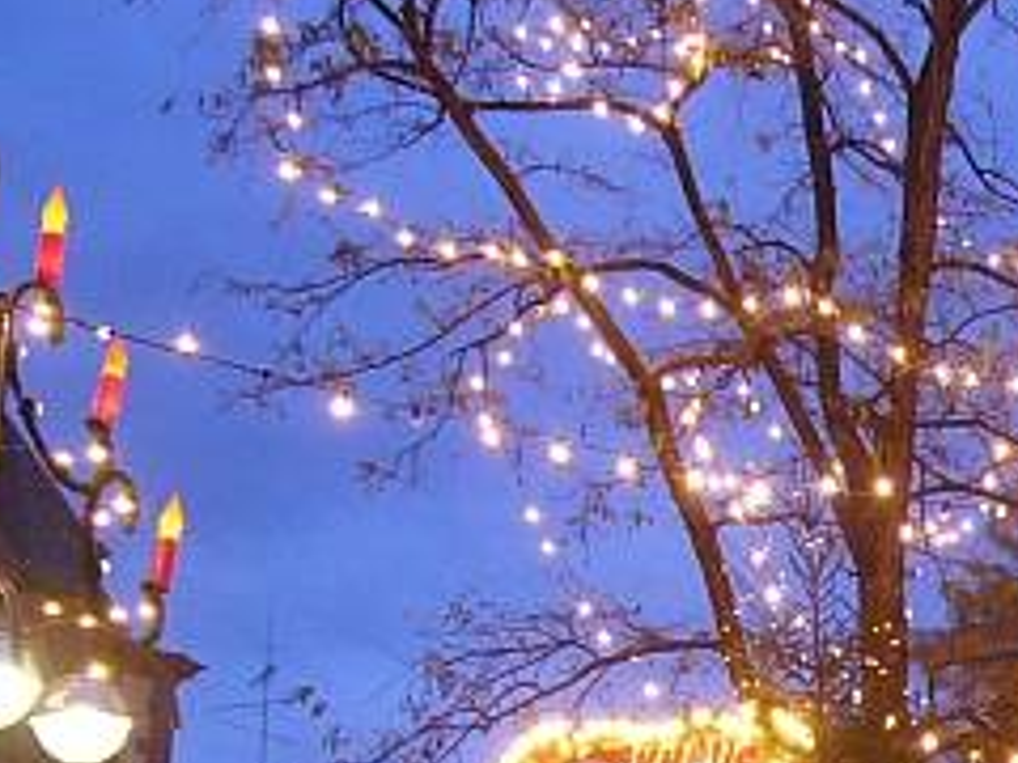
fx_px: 2617
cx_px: 1154
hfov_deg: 20.8
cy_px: 818
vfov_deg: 16.2
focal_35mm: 89
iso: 200
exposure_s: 1/10
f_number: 2.8
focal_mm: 5.8
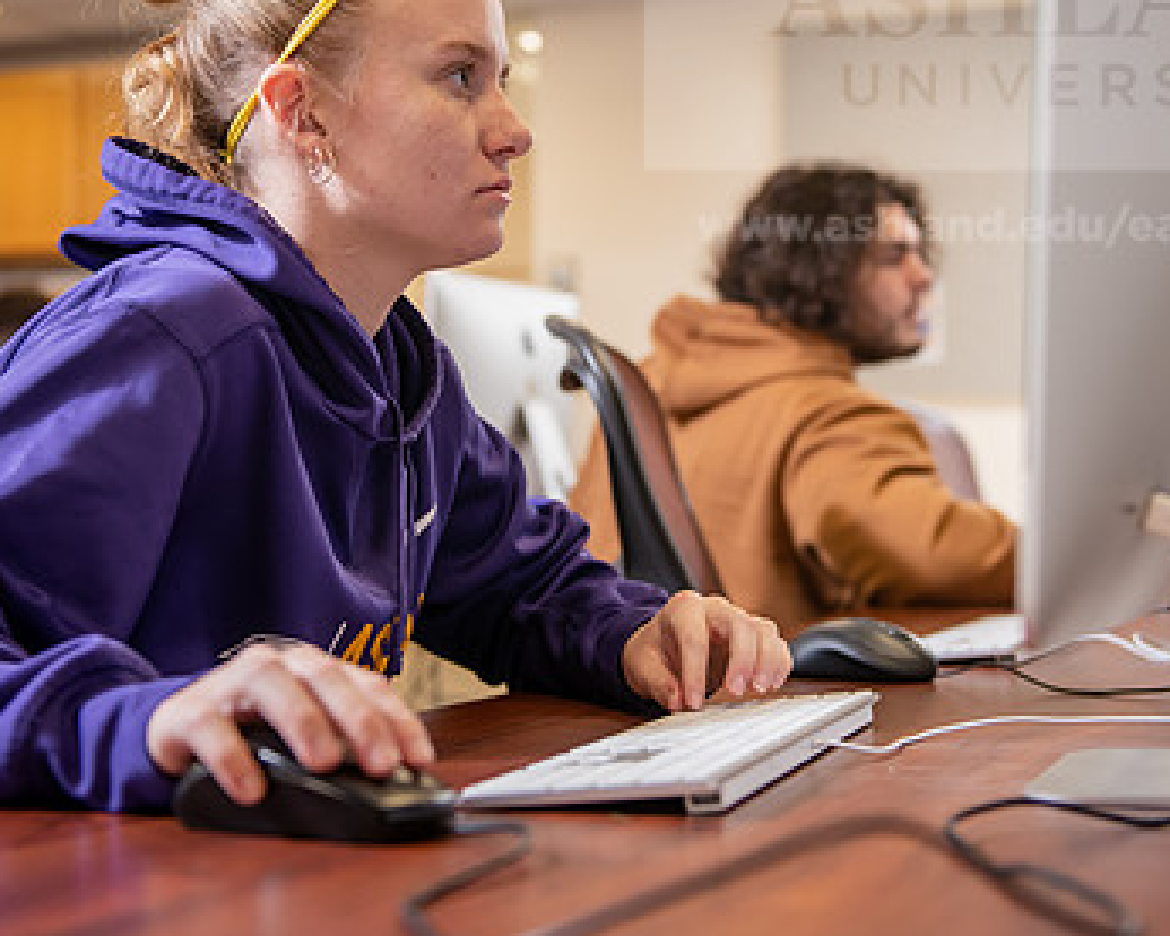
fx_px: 2078
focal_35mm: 60
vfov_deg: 25.2
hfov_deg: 31.4
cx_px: 543
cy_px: 297
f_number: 3.2
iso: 640
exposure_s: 1/200
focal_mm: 38
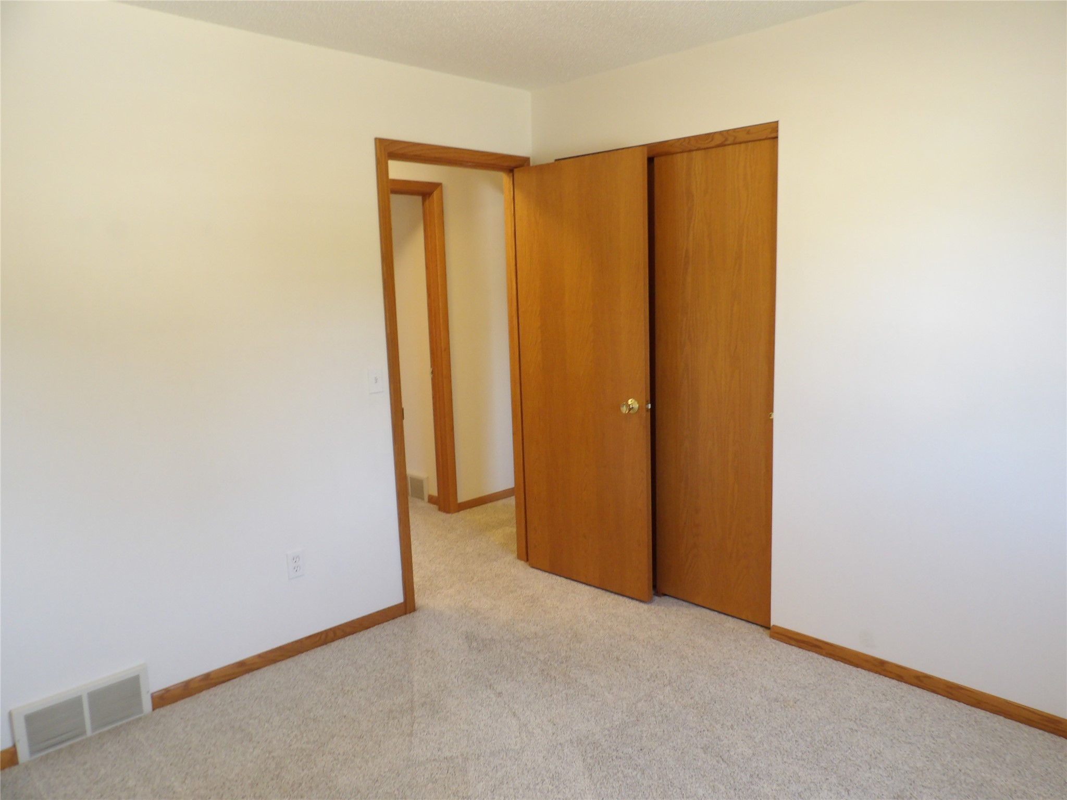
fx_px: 740
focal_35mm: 24
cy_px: 400
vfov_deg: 56.8
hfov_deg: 71.6
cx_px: 534
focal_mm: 4.3
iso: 200
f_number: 3.2
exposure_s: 1/23
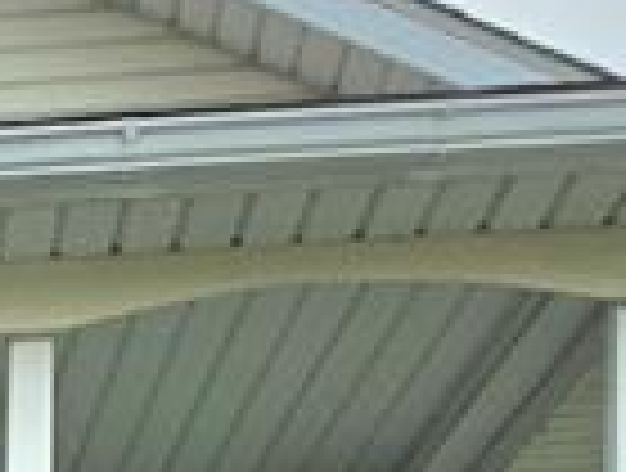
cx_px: -1031
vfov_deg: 8.1
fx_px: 3064
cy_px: 1164
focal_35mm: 169
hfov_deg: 9.8
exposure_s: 1/10000
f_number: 1.4
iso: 64
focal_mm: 6.5
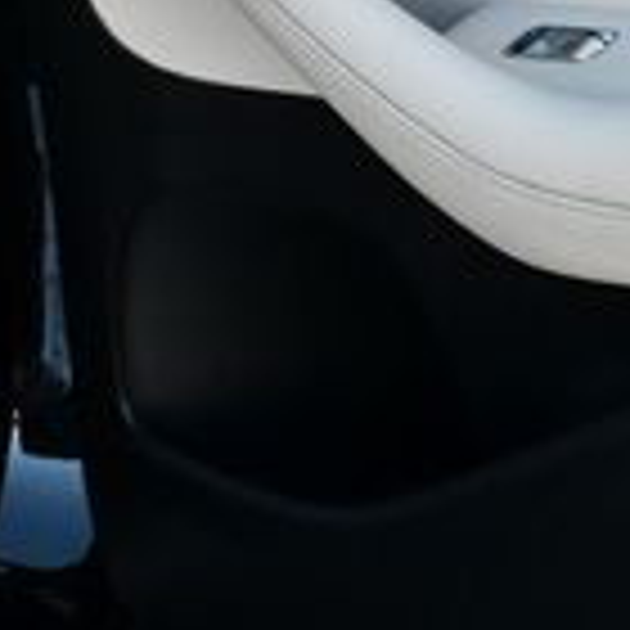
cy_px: 18
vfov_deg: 12.3
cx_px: 855
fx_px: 2883
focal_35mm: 140
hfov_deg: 12.1
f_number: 5.6
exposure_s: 1/250
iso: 360
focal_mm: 18
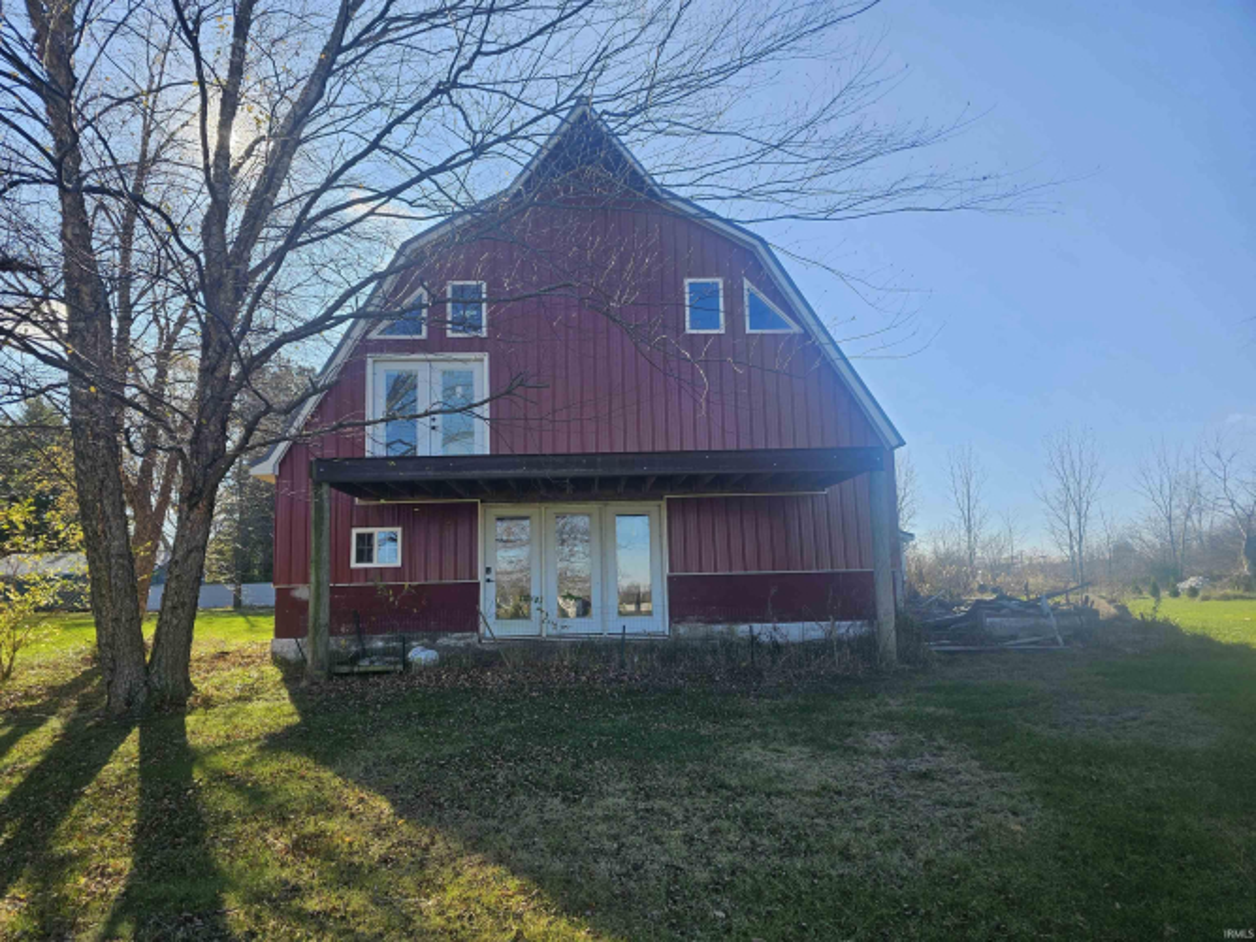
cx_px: 628
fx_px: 834
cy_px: 471
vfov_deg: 58.9
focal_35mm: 23
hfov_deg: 73.9
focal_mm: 6.3
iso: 10
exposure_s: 1/329
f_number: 1.7
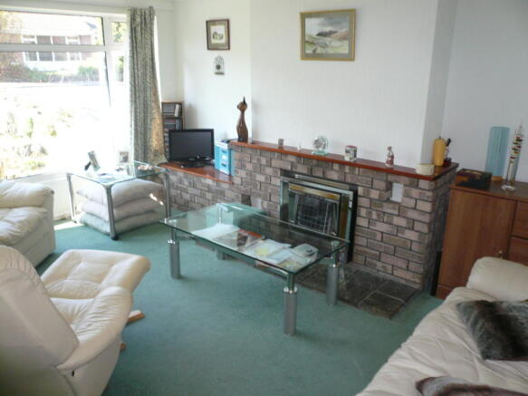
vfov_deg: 49.7
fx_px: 427
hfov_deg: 63.5
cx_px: 264
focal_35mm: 28
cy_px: 198
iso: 125
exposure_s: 1/60
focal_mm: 4.6
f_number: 2.8
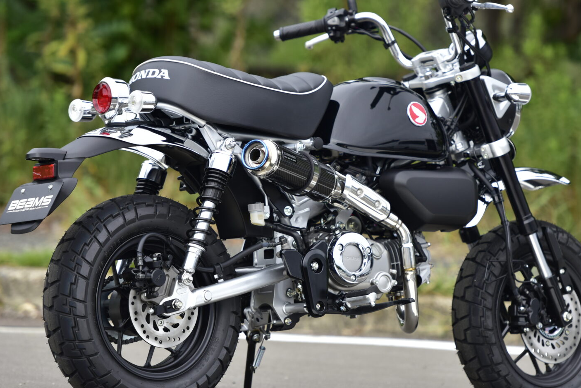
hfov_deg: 8.8
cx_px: 316
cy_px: 151
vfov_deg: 5.8
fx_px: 3793
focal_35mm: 235
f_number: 2.8
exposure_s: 1/2000
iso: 250
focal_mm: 165
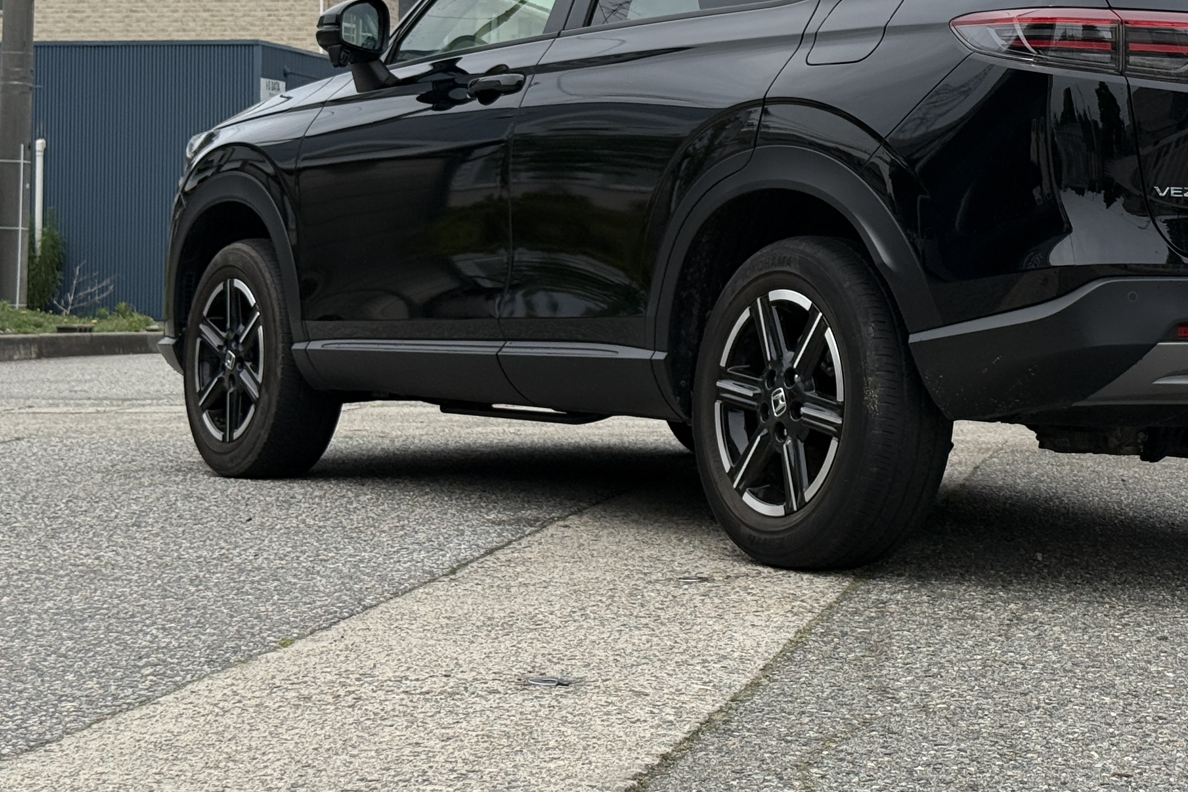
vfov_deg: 16.7
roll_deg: -0.1
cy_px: 96
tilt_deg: +3.7
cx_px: 883
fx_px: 2673
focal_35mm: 81
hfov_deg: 24.8
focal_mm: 6.76
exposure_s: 1/5587
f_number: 1.78
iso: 64
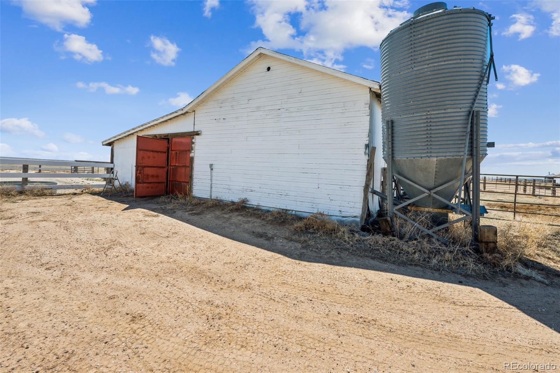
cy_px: 186
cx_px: 280
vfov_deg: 77.3
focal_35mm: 15
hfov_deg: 100.4
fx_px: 233
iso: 400
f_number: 10
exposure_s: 1/400
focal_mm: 15
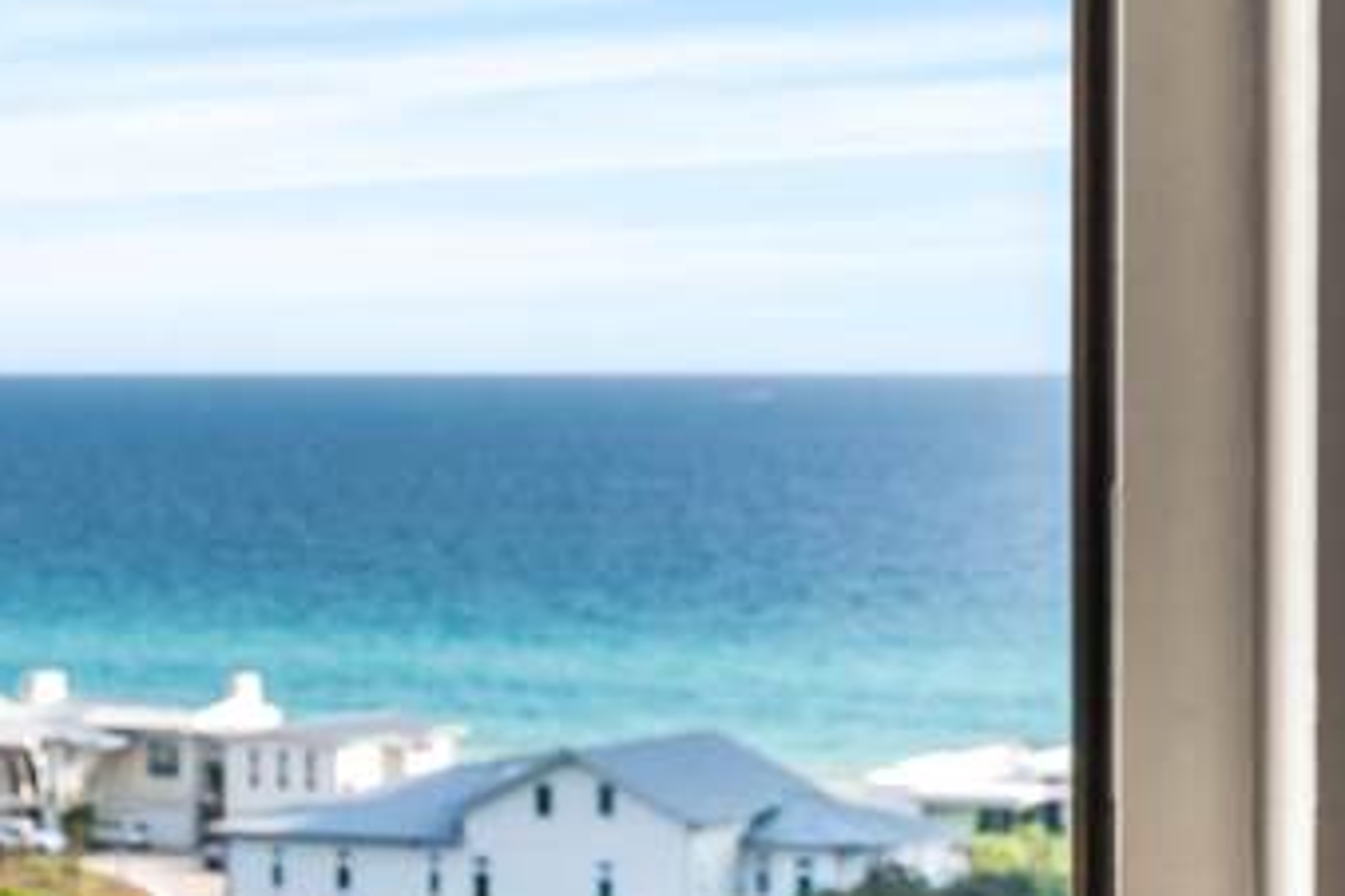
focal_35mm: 153
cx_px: -488
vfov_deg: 8.9
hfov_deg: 12.9
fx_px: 5697
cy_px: 995
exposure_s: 1/15
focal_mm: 40.4
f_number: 7.1
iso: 125
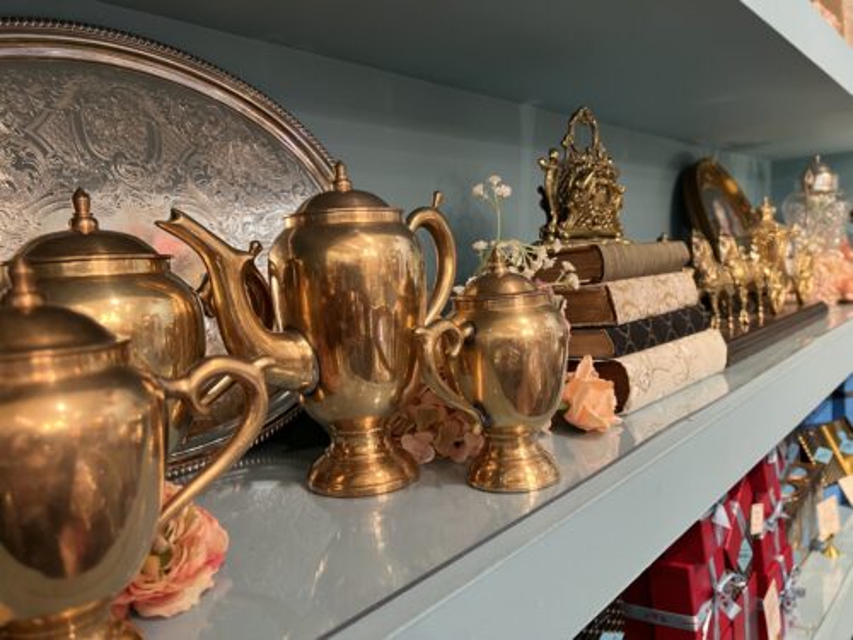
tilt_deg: -6.4
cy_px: 320
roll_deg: +4.8
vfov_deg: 53.1
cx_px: 426
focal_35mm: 26
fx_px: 641
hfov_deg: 67.3
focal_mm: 5.7
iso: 160
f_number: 1.5
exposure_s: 1/60
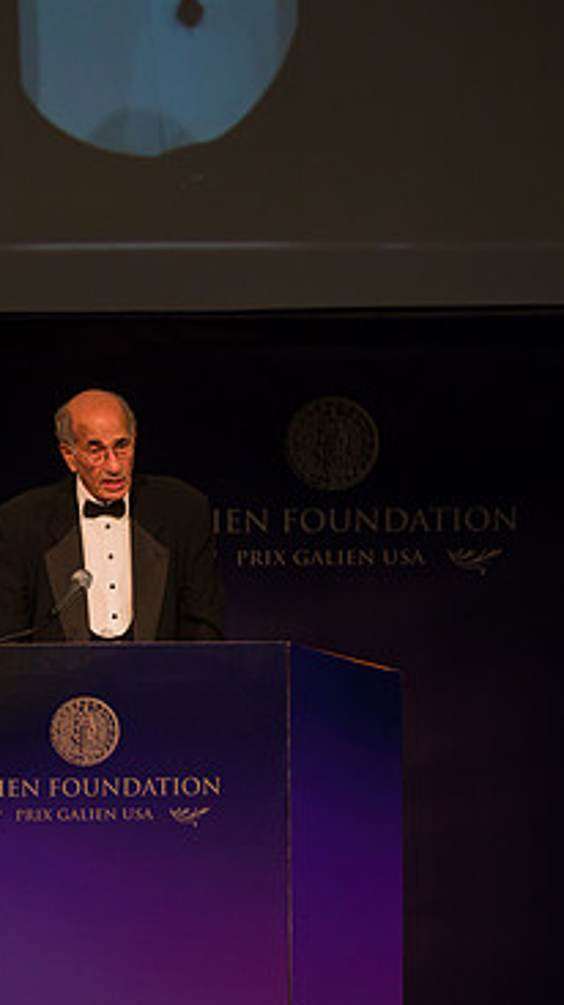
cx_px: 77
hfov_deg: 3.7
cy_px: 498
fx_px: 8814
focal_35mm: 331
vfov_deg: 6.5
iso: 1600
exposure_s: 1/200
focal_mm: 200
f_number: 4
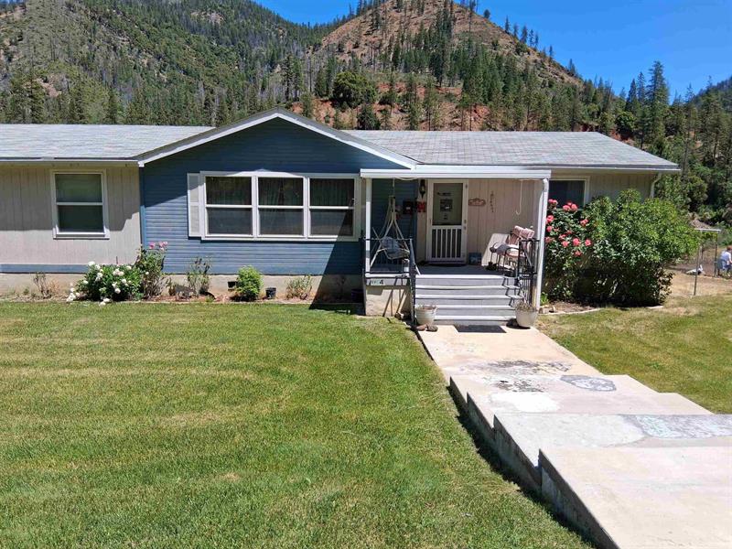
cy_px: 274
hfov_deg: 67.3
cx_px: 366
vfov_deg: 53.1
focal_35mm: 26
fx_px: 550
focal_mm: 3.98
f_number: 1.8
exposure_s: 1/556
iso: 25
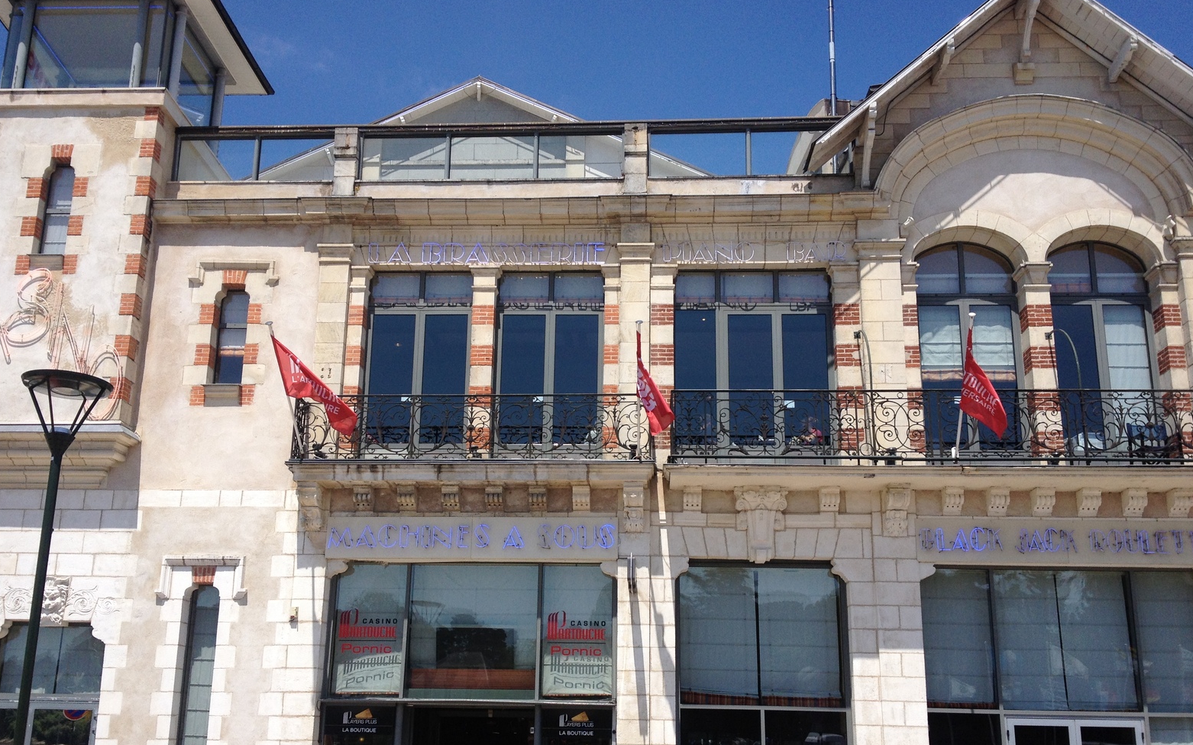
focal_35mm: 38
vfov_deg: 33.5
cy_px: 436
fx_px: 1235
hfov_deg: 51.5
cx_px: 600
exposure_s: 1/2632
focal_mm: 4.28
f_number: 2.4
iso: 50
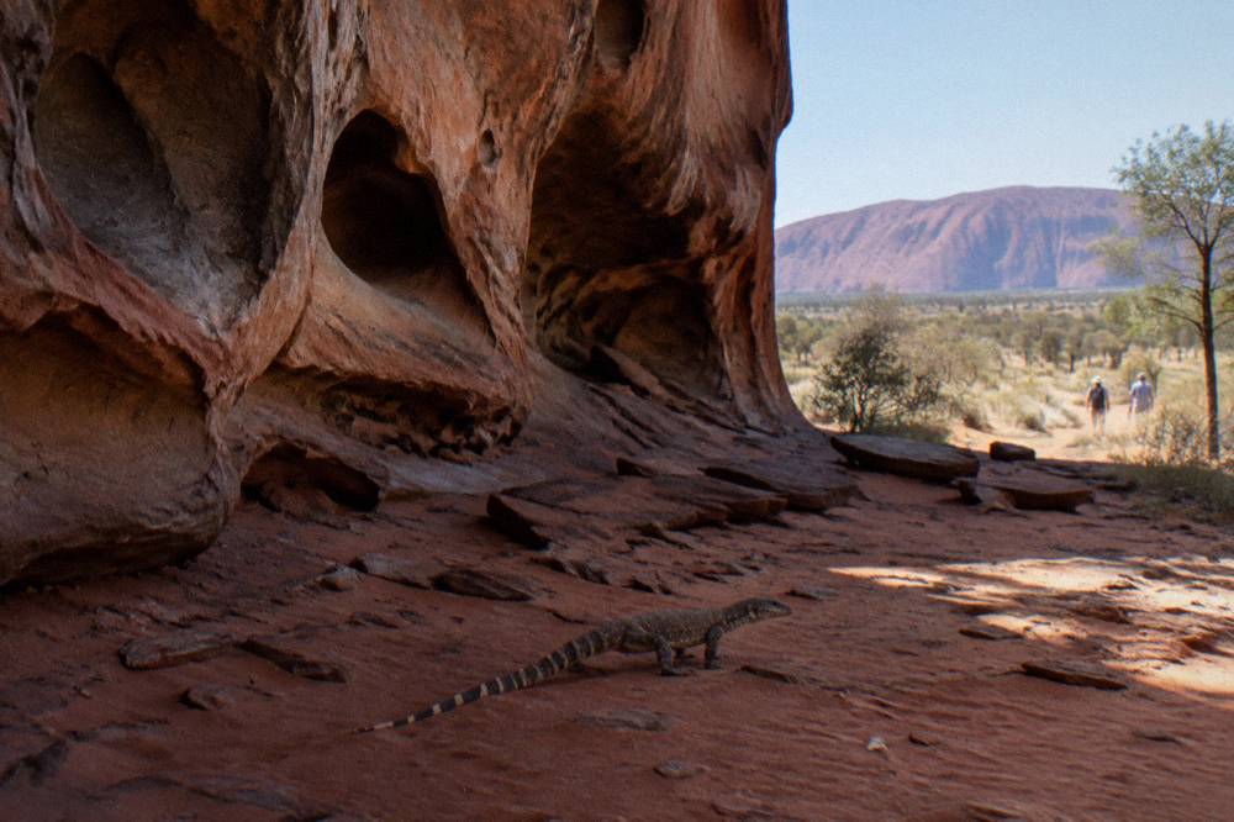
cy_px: 411
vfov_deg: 33.4
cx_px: 617
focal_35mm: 40
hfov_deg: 48.5
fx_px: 1371
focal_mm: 40
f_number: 4.5
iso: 320
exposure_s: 1/500
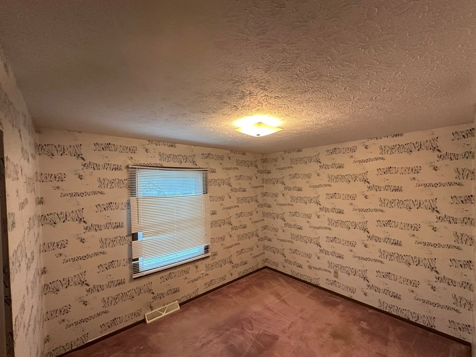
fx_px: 206
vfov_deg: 81.7
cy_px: 189
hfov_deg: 98.2
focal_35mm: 15
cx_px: 239
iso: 250
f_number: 2.2
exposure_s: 1/60
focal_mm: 2.22
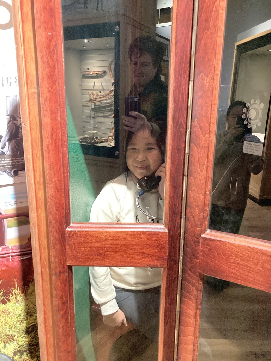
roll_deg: -1.9
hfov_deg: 49.7
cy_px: 180
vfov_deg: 63.4
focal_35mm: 28
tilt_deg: -14.5
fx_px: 292
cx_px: 136
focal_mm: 3.99
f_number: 1.8
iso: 640
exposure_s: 1/20
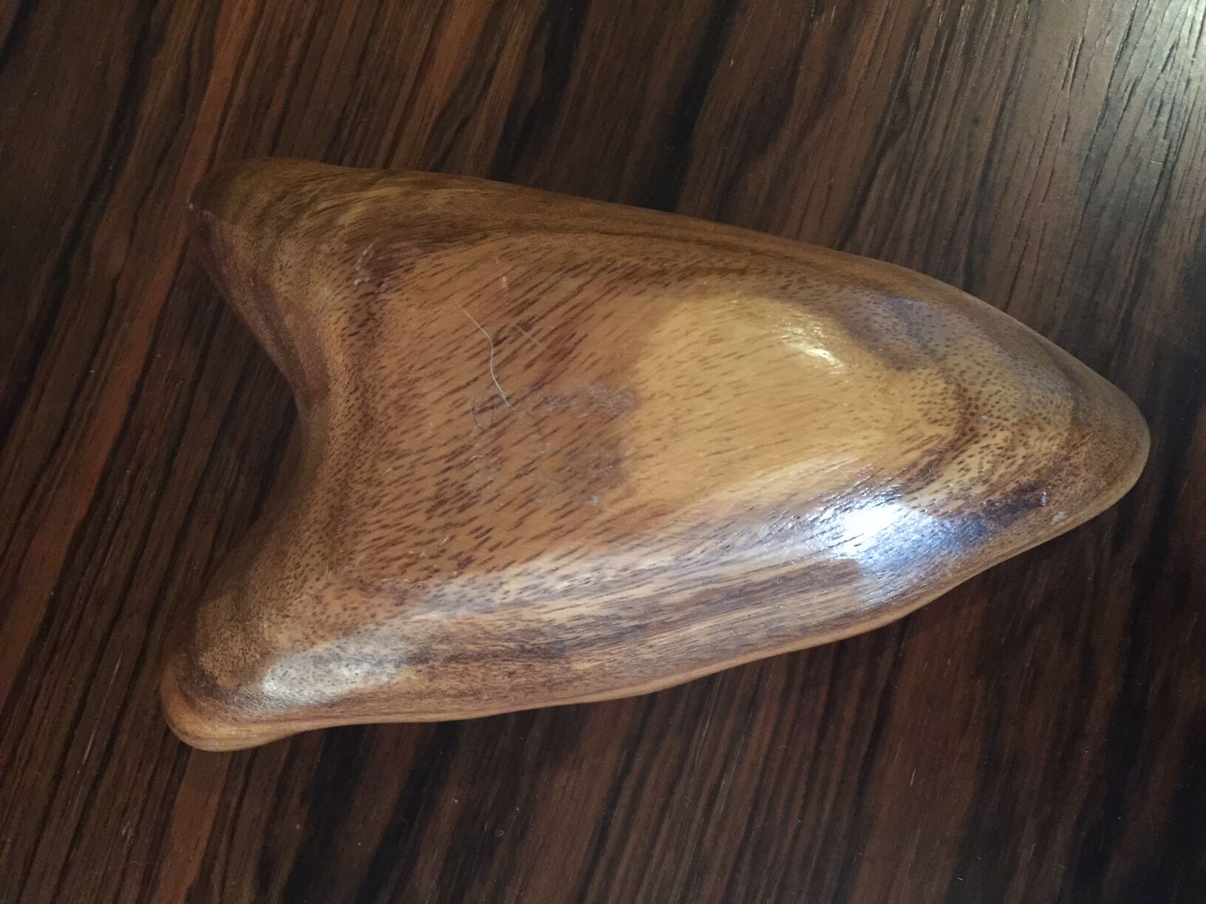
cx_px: 603
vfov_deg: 48.2
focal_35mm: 29
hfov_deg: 61.7
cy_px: 452
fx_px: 1010
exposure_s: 1/8
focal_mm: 4.15
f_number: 2.2
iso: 200
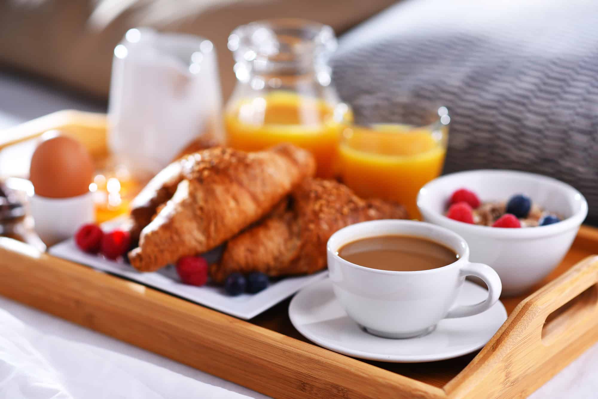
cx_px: 299
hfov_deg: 23.9
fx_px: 1412
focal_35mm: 85
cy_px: 200
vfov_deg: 16.1
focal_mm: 85
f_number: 2.5
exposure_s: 1/125
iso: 100
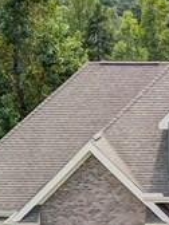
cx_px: 239
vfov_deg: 12.5
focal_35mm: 158
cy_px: 180
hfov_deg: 9.2
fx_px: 1029
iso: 100
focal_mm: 4.7
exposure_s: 1/420
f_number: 2.2
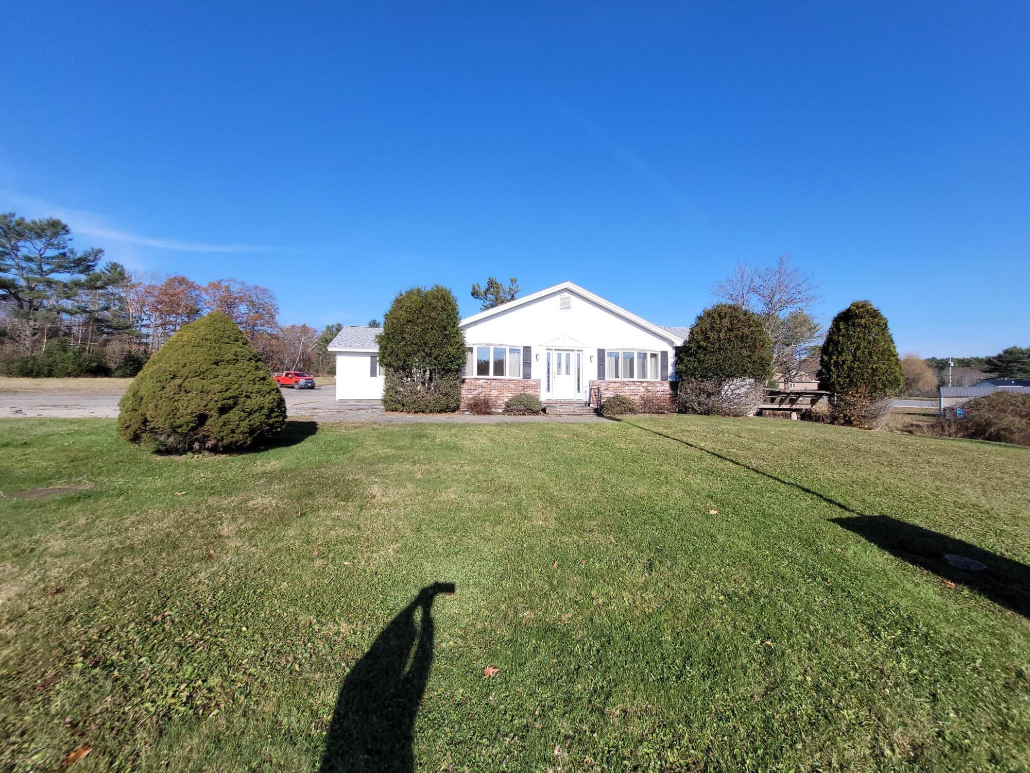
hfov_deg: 106.2
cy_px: 386
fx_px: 387
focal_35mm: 13
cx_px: 515
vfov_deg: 89.9
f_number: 2.2
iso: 40
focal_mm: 1.74
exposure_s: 1/1517
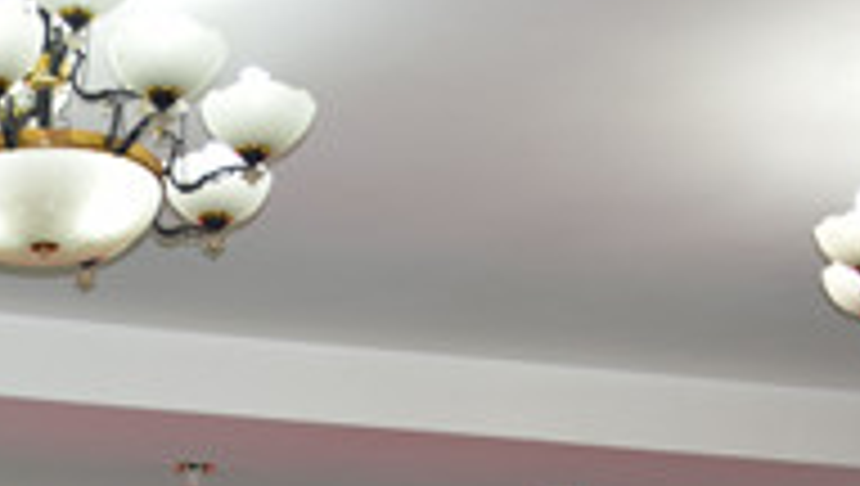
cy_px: 727
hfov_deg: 17.9
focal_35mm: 115
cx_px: -81
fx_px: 2626
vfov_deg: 10.2
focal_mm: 28
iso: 400
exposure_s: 1/100
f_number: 4
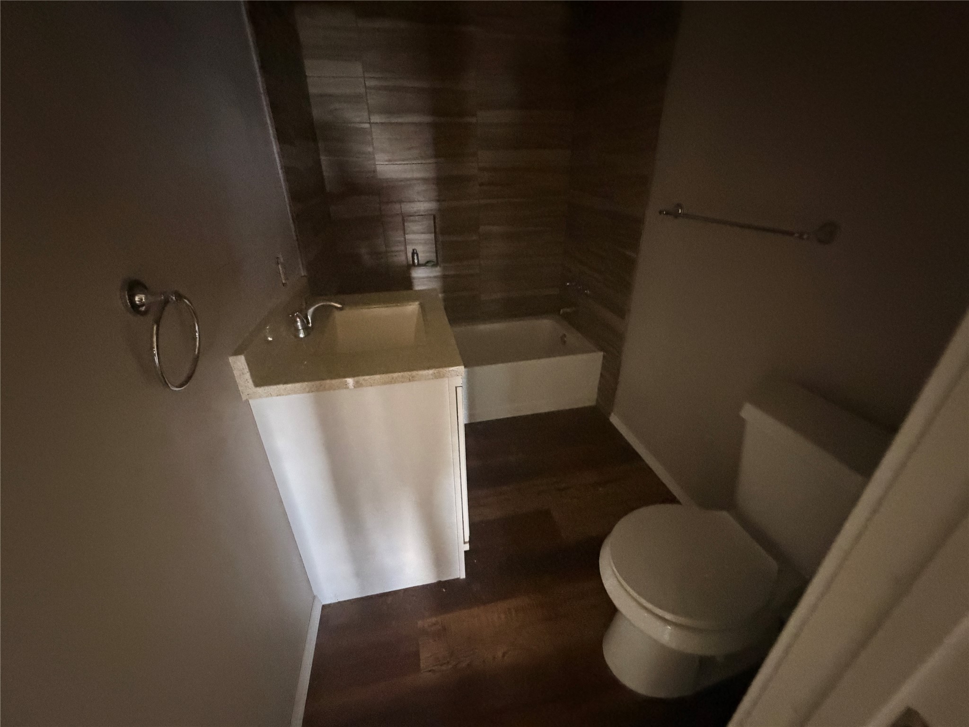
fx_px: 392
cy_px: 364
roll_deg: +2.4
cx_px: 484
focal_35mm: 14
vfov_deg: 85.7
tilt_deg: -28.3
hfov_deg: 102.1
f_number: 2.2
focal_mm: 2.22
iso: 1600
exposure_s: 1/31
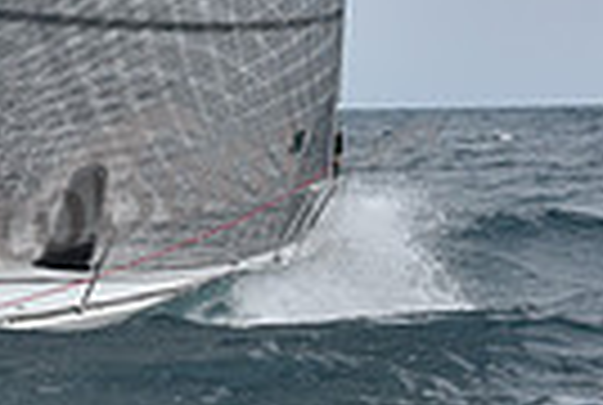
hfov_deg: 6.7
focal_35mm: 302
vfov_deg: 4.6
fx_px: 5070
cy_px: 29
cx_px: -428
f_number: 9
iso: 250
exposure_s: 1/800
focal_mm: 70
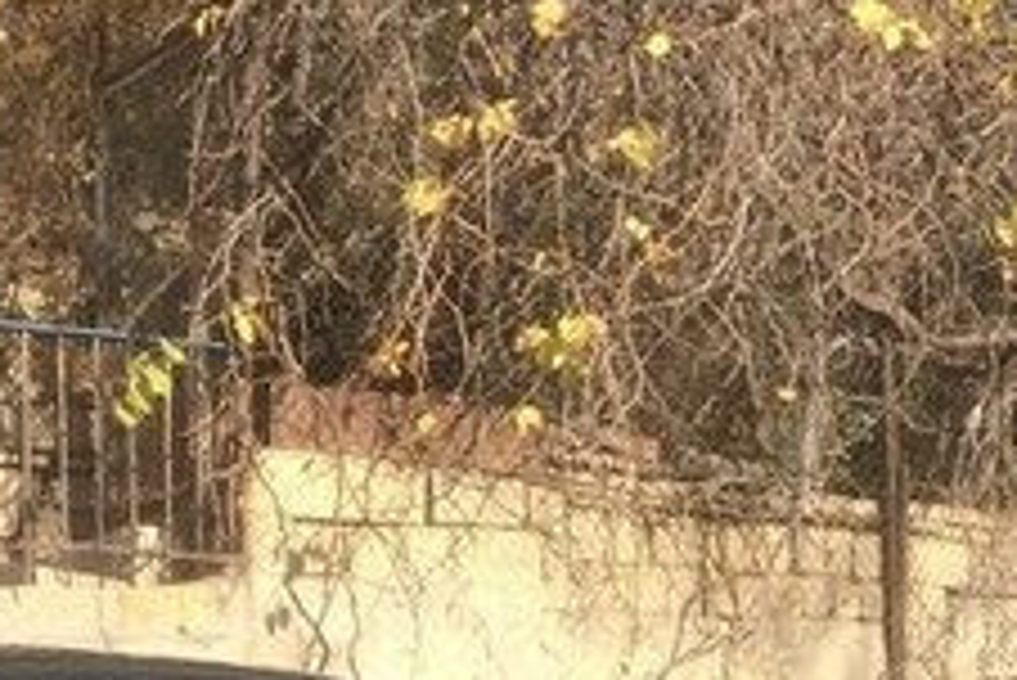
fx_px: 2487
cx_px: 86
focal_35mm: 88
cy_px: 1043
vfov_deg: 14.4
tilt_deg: -2.5
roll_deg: +1.5
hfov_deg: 22.5
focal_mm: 4.15
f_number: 2.2
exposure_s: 1/954
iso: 32
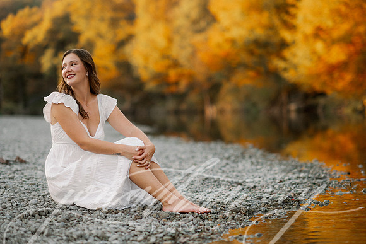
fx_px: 864
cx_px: 183
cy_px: 122
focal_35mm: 85
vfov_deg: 16.1
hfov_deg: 23.9
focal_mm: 85
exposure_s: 1/400
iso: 200
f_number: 2
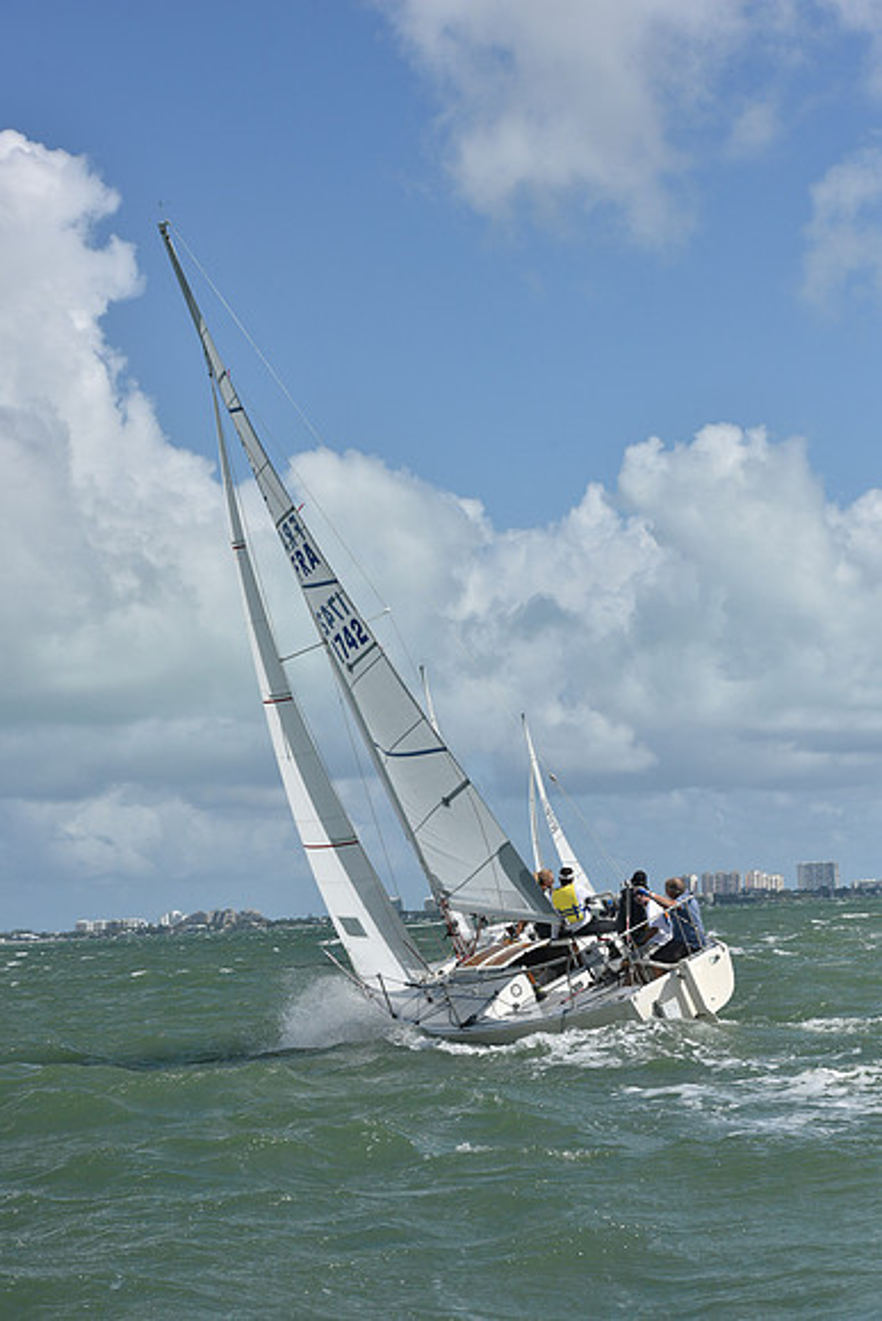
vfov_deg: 23.9
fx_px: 3122
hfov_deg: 16.1
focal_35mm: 85
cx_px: 441
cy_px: 660
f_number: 9
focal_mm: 85
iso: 250
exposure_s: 1/1600
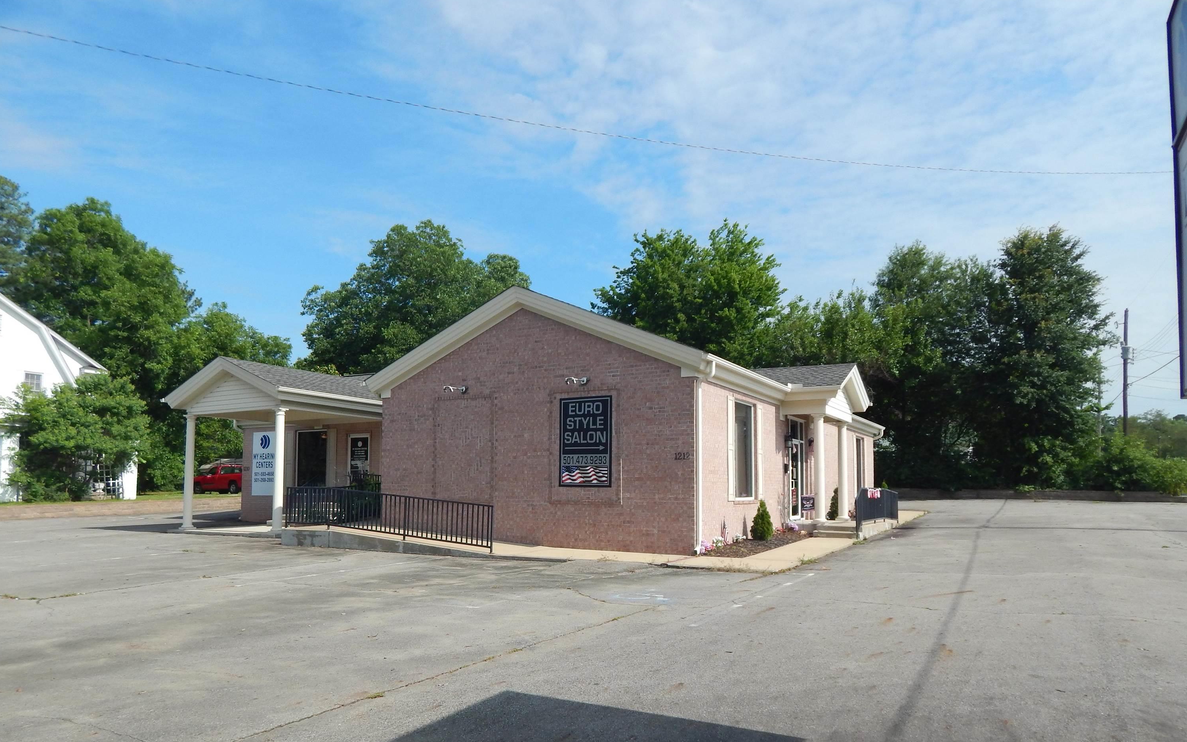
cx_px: 592
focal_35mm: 25
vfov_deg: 49.0
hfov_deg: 72.6
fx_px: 809
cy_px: 439
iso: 125
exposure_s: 1/500
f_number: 6
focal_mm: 4
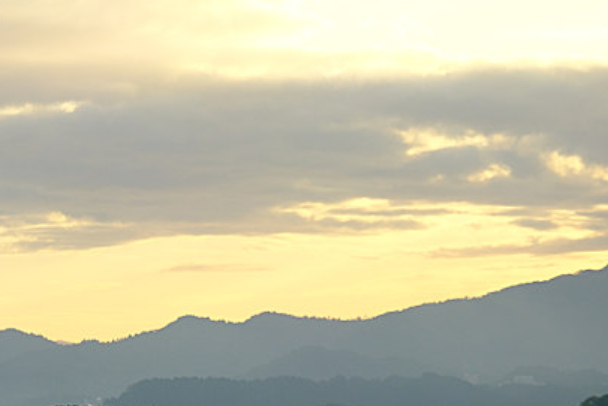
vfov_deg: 8.7
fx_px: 2652
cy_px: 364
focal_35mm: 157
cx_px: 398
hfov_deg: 13.1
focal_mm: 55
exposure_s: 1/340
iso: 400
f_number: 6.4
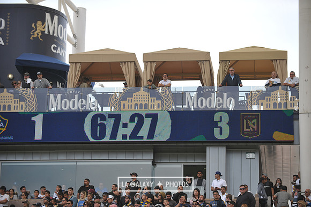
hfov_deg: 15.2
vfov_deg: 10.1
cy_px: 104
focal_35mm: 135
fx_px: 1166
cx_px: 156
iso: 320
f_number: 3.5
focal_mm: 135
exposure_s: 1/2000
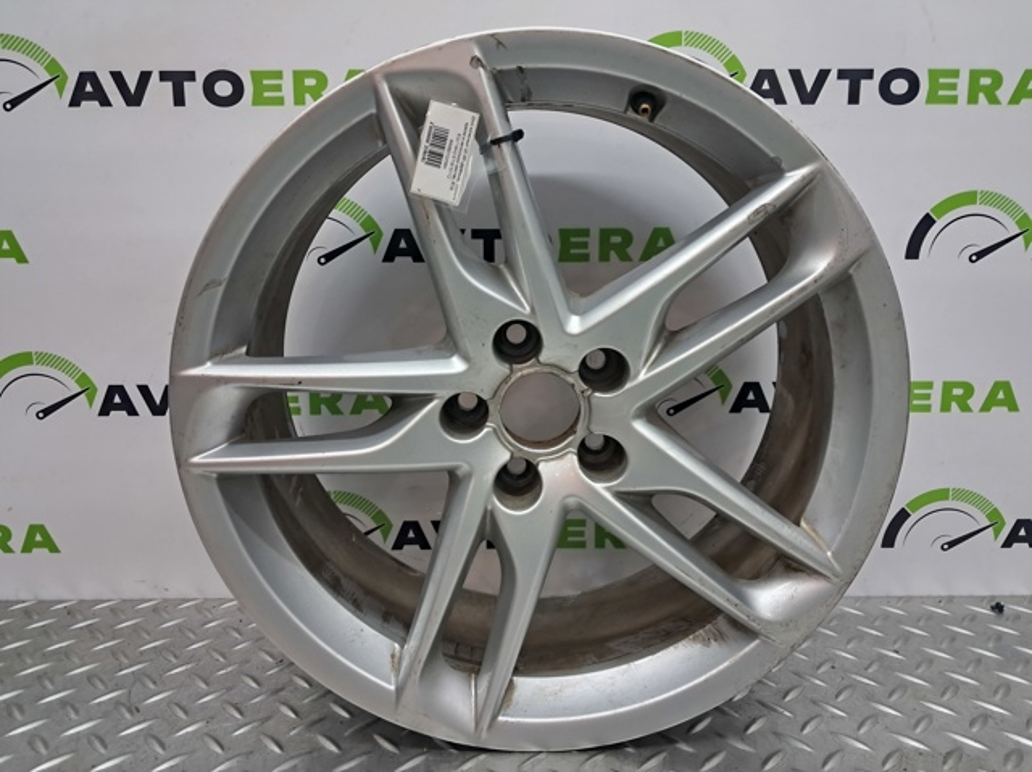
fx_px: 804
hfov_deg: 65.4
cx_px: 516
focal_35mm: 27
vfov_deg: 51.3
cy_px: 386
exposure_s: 1/60
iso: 160
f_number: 1.8
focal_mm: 4
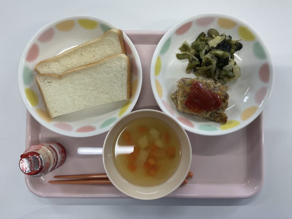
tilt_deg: -87.6
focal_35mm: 29
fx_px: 245
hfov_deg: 61.7
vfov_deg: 48.2
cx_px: 146
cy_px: 110
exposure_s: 1/100
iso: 25
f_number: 1.8
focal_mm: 3
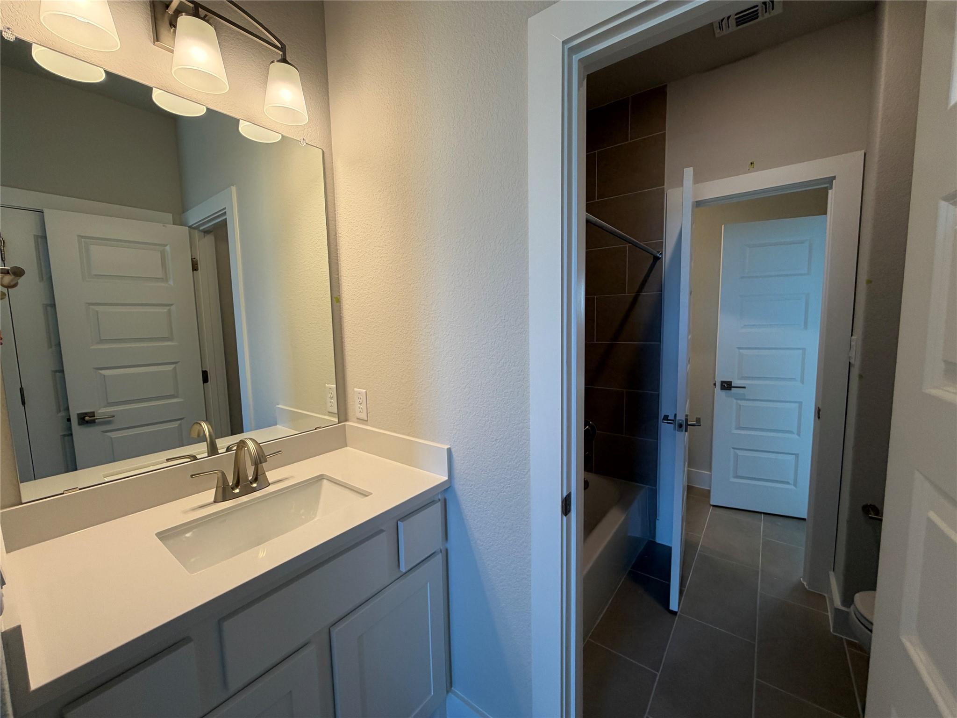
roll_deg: +1.8
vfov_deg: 85.7
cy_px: 359
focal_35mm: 14
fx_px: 387
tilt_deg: -6.8
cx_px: 478
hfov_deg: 102.1
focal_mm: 2.22
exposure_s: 1/120
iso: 100
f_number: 2.2
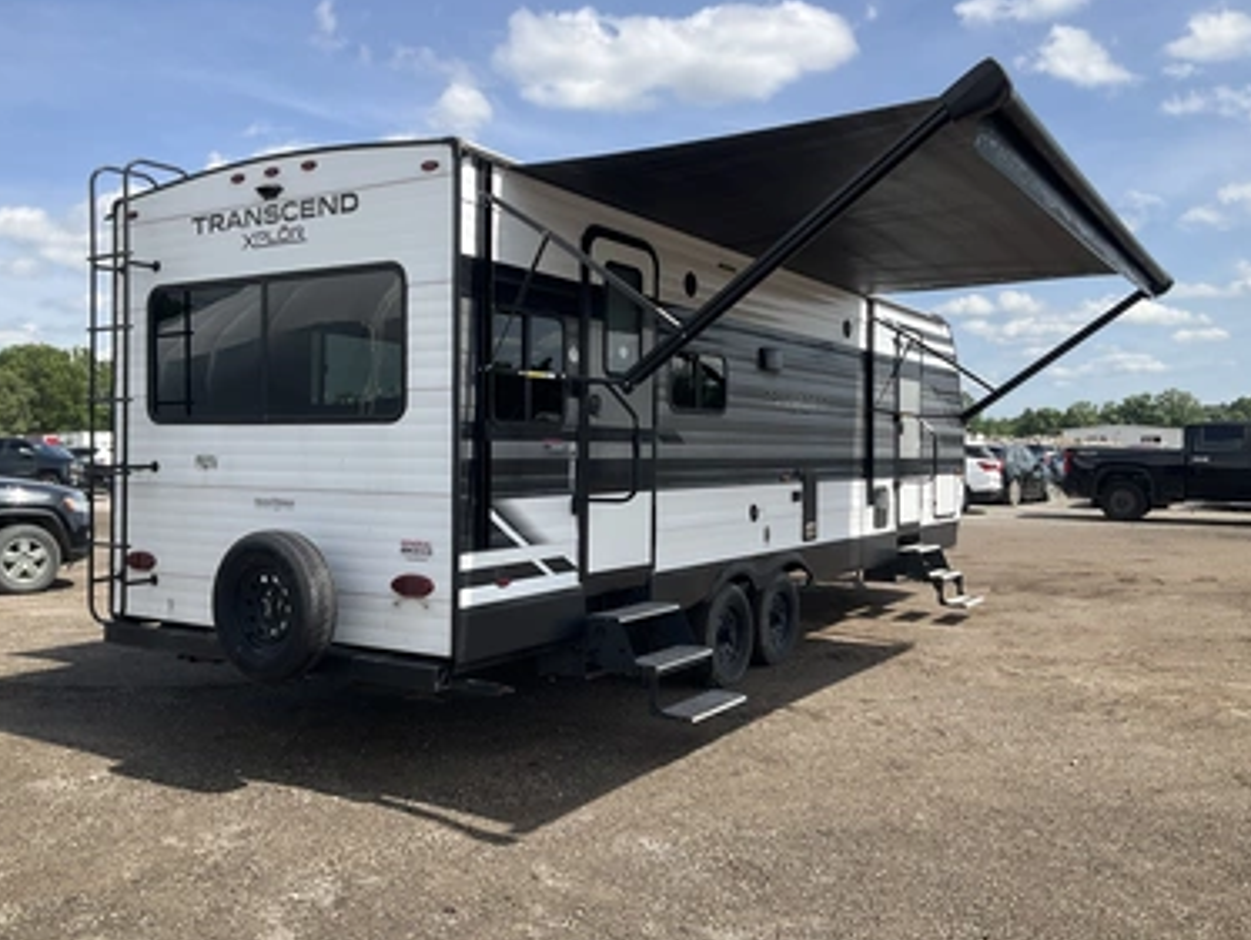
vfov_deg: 45.5
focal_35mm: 31
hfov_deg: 58.3
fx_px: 1121
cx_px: 615
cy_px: 452
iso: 25
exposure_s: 1/1577
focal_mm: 3
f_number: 1.8
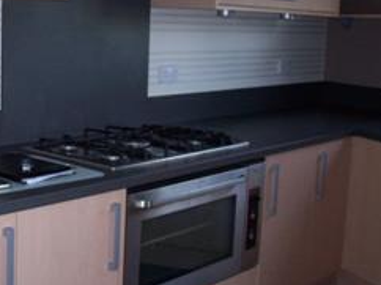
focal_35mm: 63
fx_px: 693
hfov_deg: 29.5
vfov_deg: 23.2
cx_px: 39
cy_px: 113
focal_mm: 5.6
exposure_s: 1/112
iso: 140
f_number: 2.7
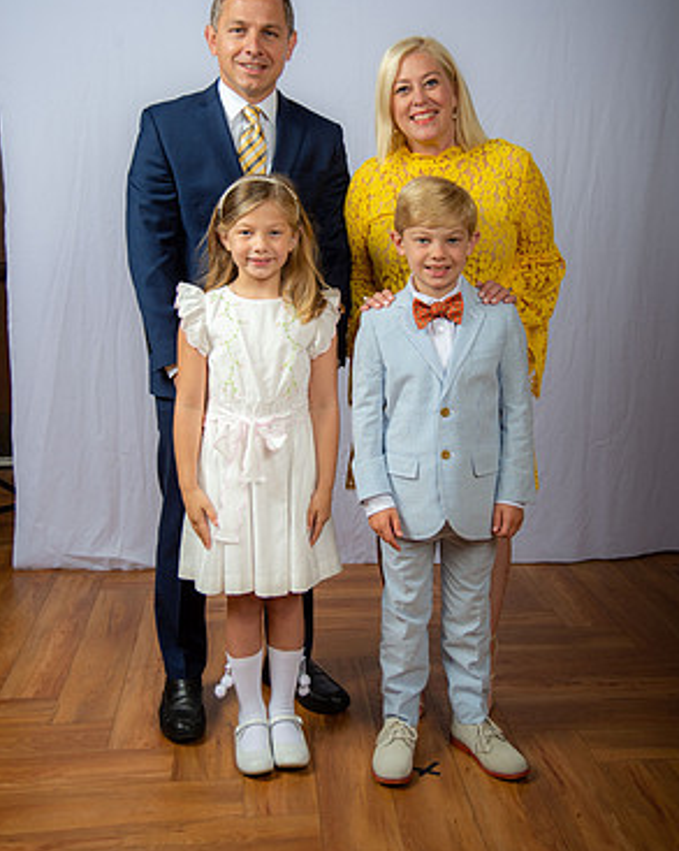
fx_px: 1157
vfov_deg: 40.3
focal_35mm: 46
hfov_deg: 32.7
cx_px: 344
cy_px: 362
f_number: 6.3
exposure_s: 1/200
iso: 250
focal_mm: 40
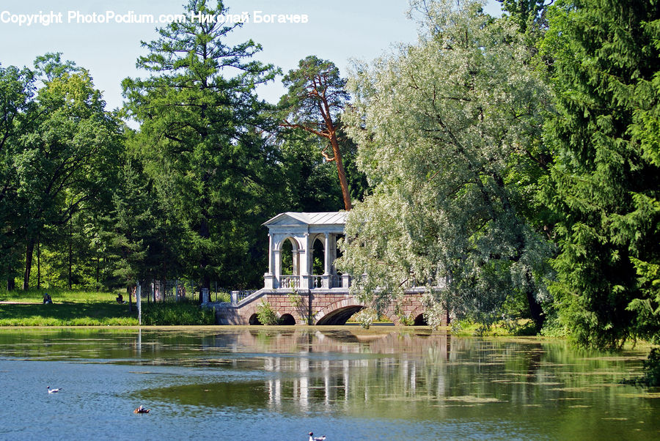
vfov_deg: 12.2
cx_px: 330
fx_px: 2064
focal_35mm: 112
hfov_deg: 18.2
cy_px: 220
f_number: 6.3
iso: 100
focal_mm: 75
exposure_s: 1/160
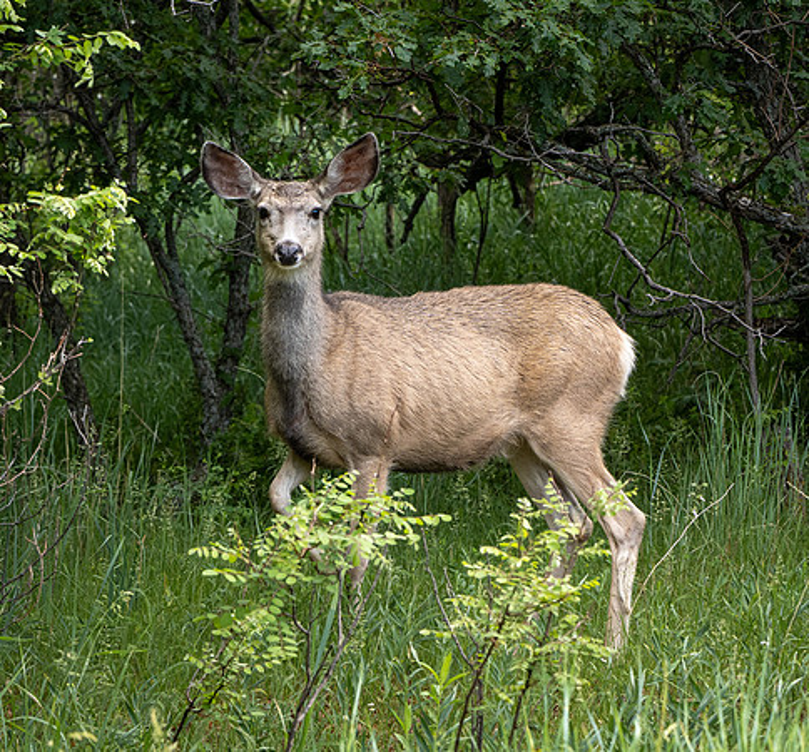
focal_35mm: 200
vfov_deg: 8.4
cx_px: 308
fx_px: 5097
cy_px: 376
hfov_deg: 9.1
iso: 500
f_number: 6.3
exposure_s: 1/250
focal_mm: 88
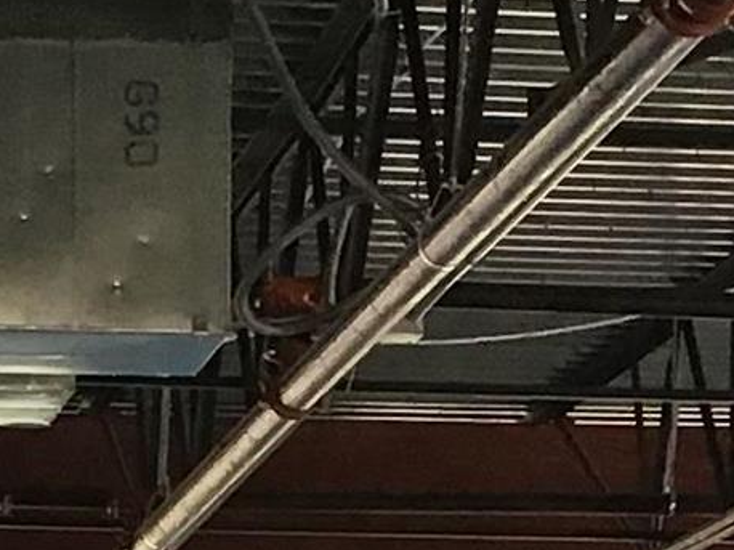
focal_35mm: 208
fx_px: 4408
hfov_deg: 9.5
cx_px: 72
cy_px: 1185
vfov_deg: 6.8
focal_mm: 3.3
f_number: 2.4
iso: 32
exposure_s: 1/30
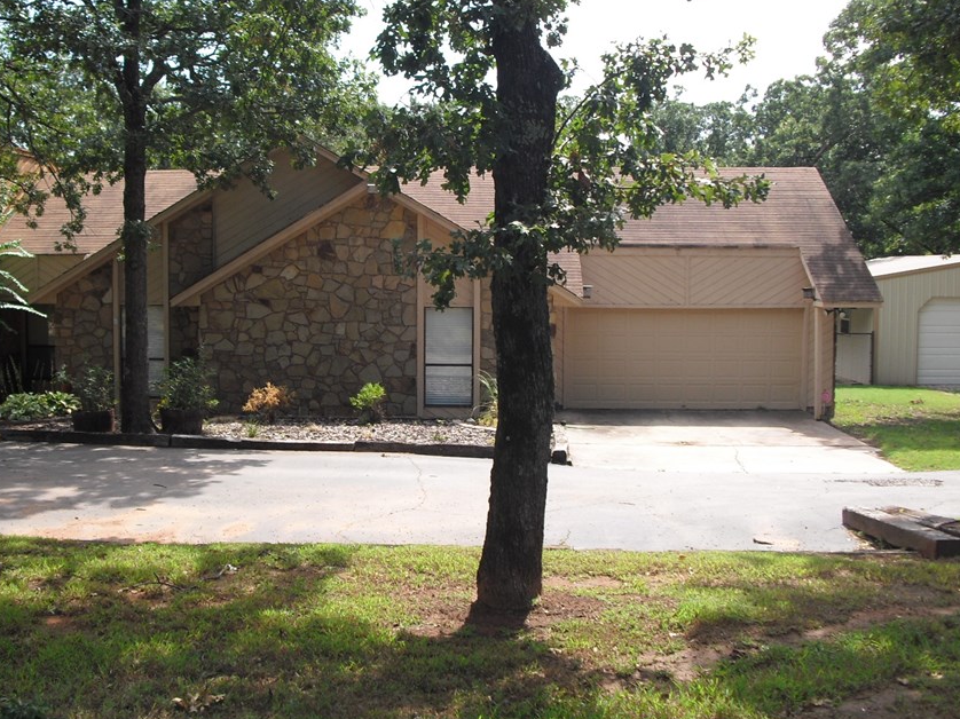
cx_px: 395
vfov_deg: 32.8
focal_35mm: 44
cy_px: 330
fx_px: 1220
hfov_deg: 42.8
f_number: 7.8
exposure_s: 1/80
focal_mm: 6.3
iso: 100
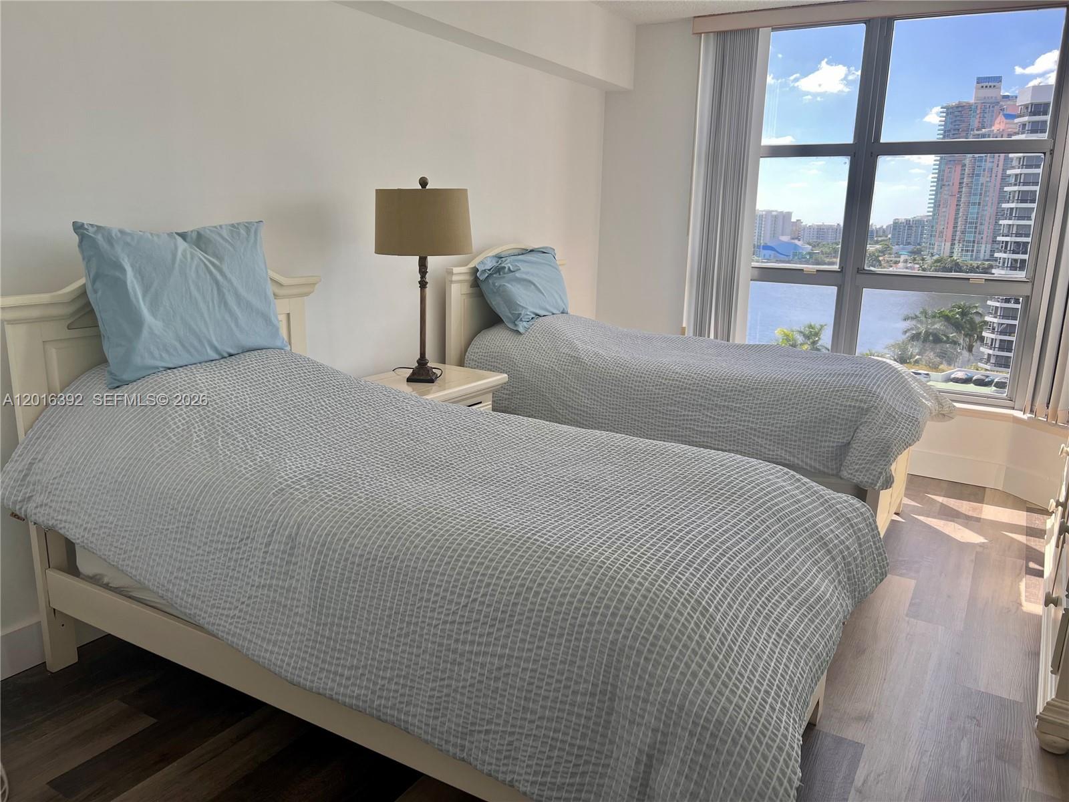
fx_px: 803
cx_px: 534
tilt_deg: -14.4
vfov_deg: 53.1
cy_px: 401
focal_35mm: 26
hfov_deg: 67.3
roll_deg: -0.7
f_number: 1.5
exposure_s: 1/377
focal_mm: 5.7
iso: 50
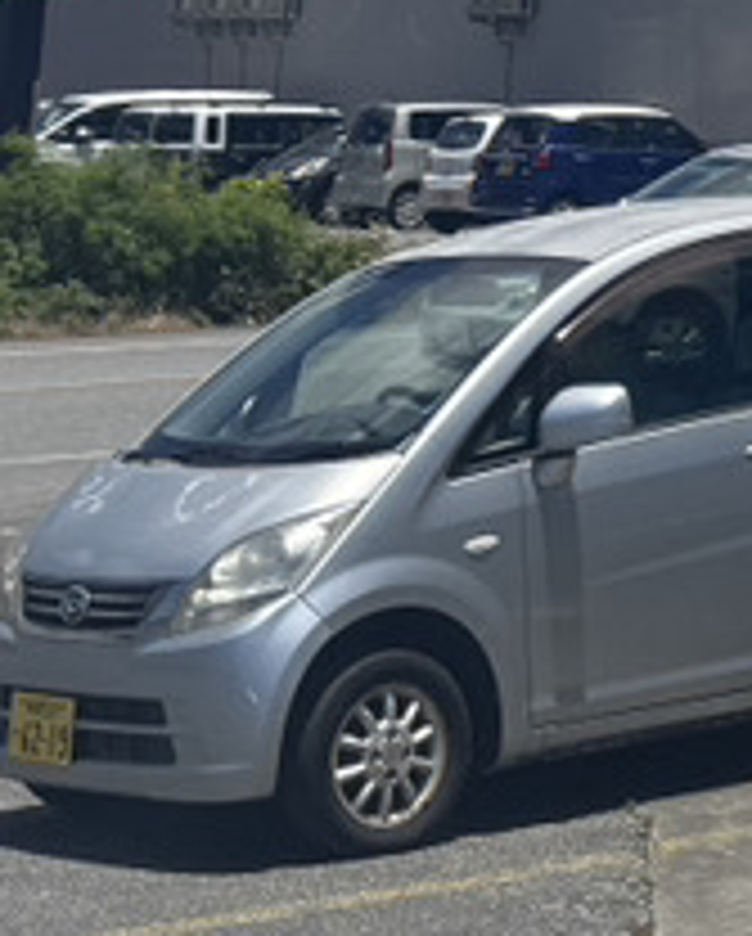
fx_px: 3748
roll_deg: -2.0
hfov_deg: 10.9
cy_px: -414
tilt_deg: +8.3
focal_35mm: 135
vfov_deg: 13.5
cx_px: 1225
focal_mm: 6.76
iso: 80
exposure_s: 1/6410
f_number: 1.78
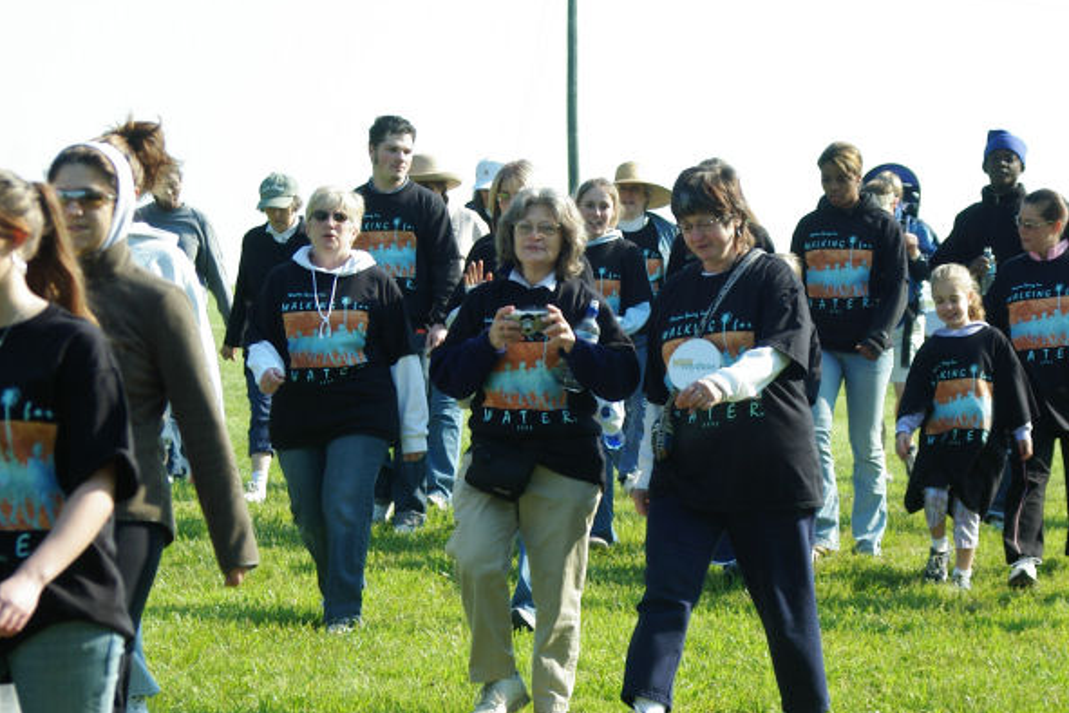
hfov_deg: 10.2
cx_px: 752
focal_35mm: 201
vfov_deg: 6.8
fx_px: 5960
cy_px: 359
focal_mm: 93
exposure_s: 1/250
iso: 200
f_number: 9.5
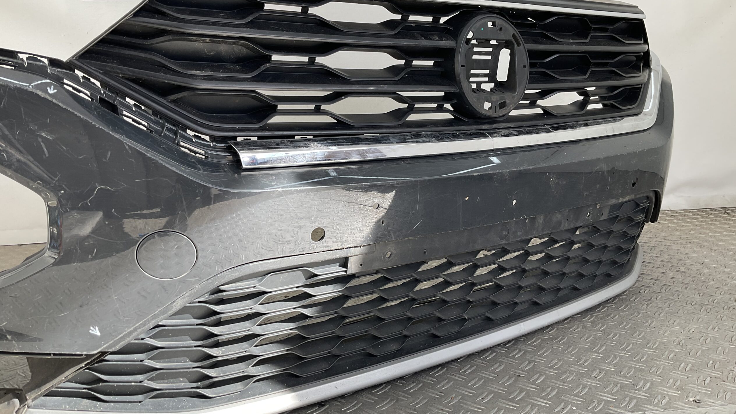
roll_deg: +0.0
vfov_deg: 36.6
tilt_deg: -7.0
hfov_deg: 61.0
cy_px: 181
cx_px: 368
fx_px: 625
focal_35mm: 32
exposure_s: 1/198
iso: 16
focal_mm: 3
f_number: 1.8
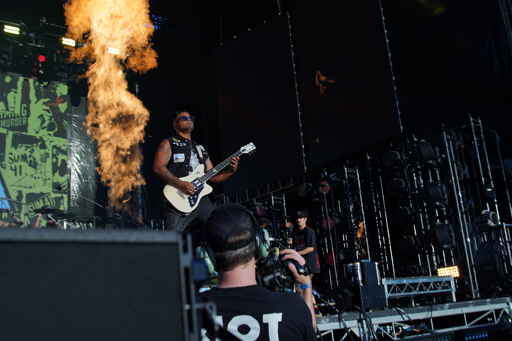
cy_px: 170
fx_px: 569
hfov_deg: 48.5
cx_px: 256
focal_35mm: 40
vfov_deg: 33.4
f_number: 6.3
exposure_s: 1/400
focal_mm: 40
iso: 100
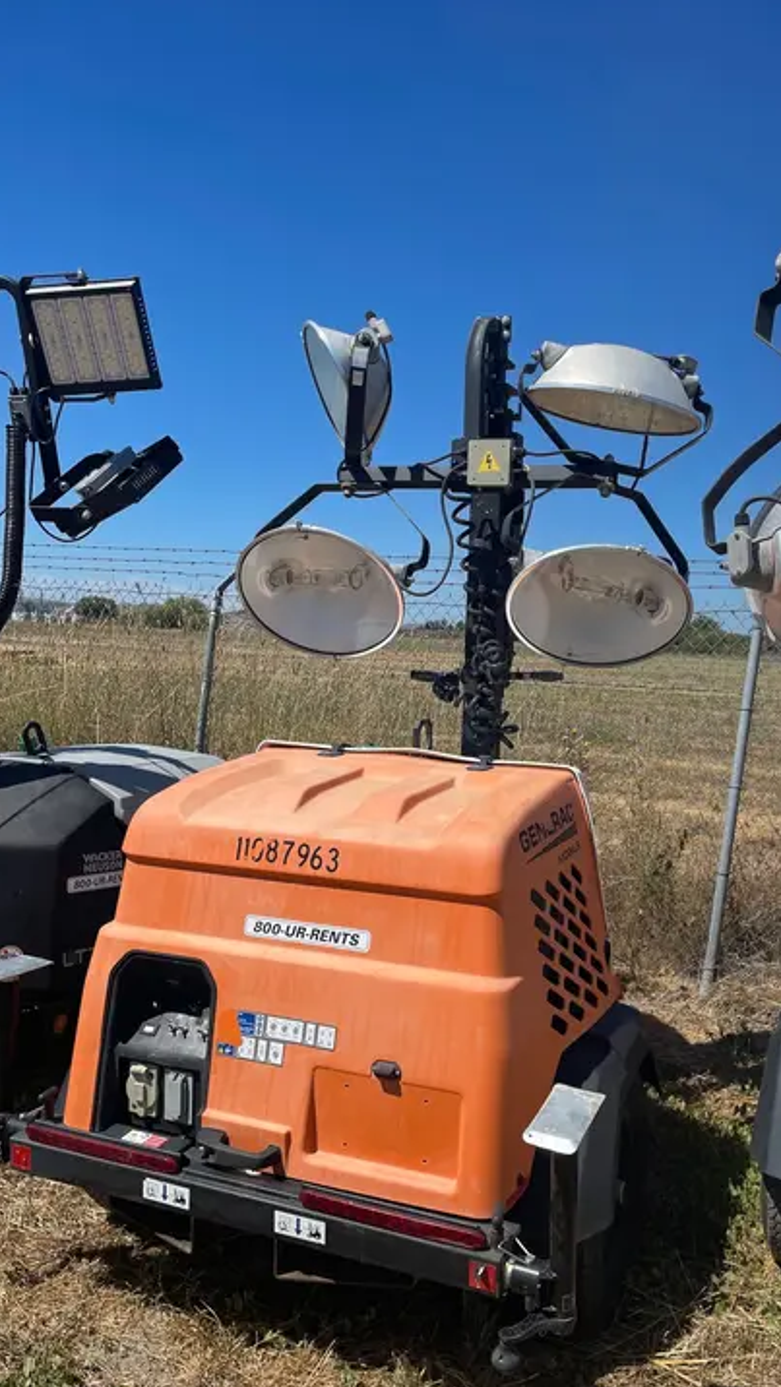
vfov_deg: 66.1
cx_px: 479
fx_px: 1067
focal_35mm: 29
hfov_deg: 40.0
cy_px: 702
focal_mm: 4.2
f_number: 1.6
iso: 32
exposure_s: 1/4651
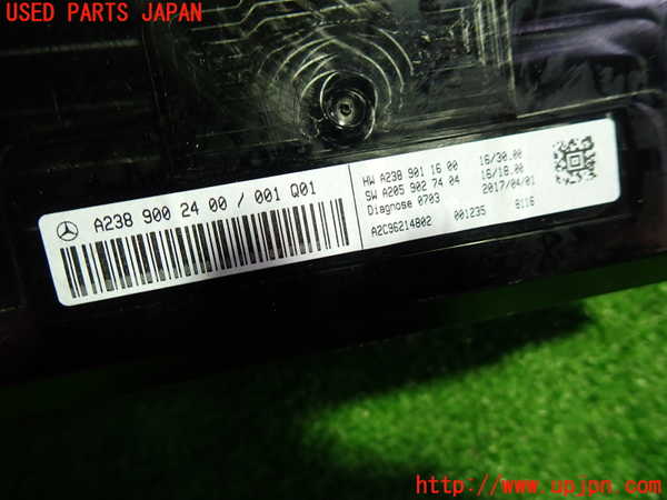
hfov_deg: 69.4
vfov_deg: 54.9
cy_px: 250
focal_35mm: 25
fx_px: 482
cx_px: 334
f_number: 2
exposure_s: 1/40
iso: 200
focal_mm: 4.5
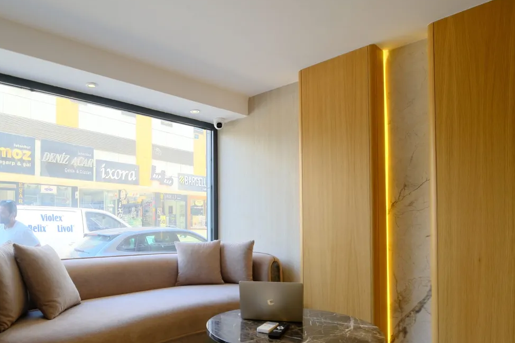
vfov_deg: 54.2
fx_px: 329
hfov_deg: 74.3
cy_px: 223
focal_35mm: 23
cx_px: 182
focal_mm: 9
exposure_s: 1/60
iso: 160
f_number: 2.8
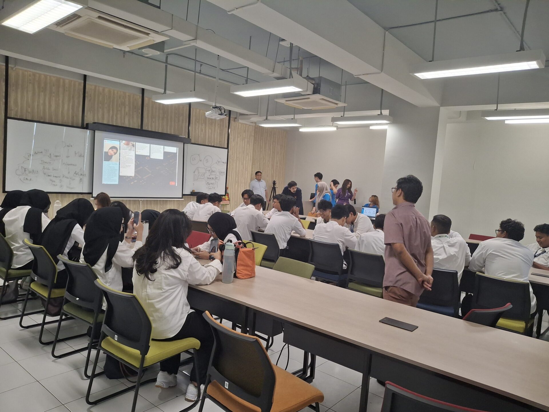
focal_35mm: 25
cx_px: 274
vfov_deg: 54.9
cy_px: 206
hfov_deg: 69.4
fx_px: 396
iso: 200
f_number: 1.8
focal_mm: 4.69
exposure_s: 1/100
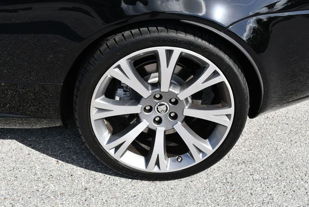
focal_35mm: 60
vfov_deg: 22.7
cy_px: 104
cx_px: 154
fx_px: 515
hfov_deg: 33.4
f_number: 8
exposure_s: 1/250
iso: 160
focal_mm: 30
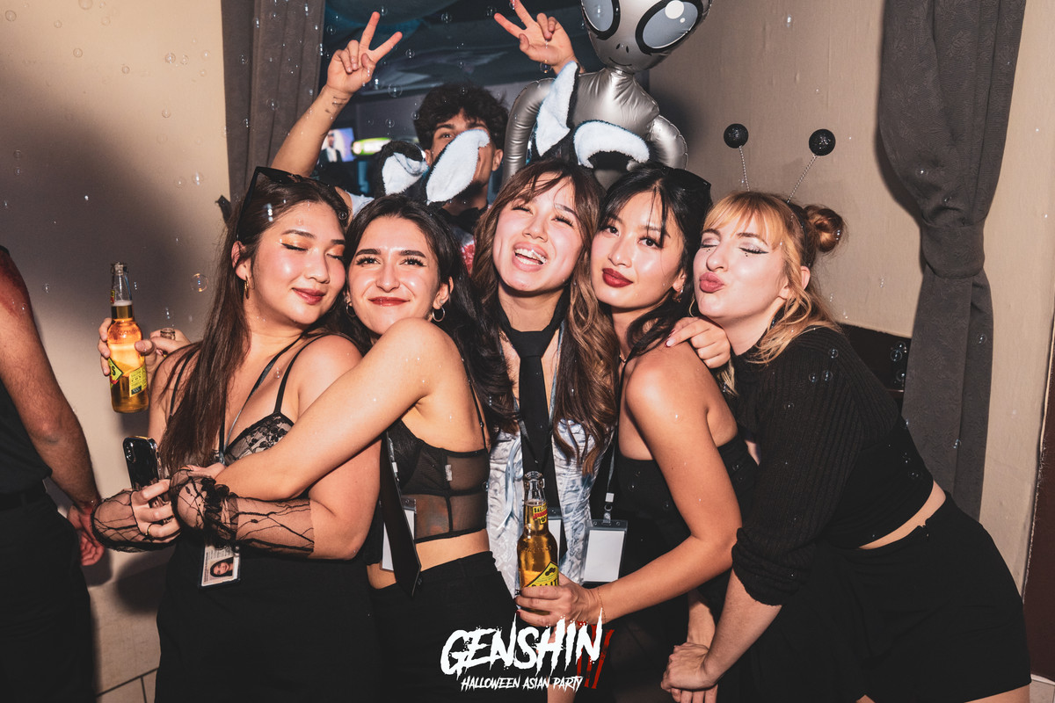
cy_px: 450
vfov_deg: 41.5
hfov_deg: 59.6
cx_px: 481
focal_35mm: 31
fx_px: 918
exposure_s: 1/60
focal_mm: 24
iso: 1250
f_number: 4
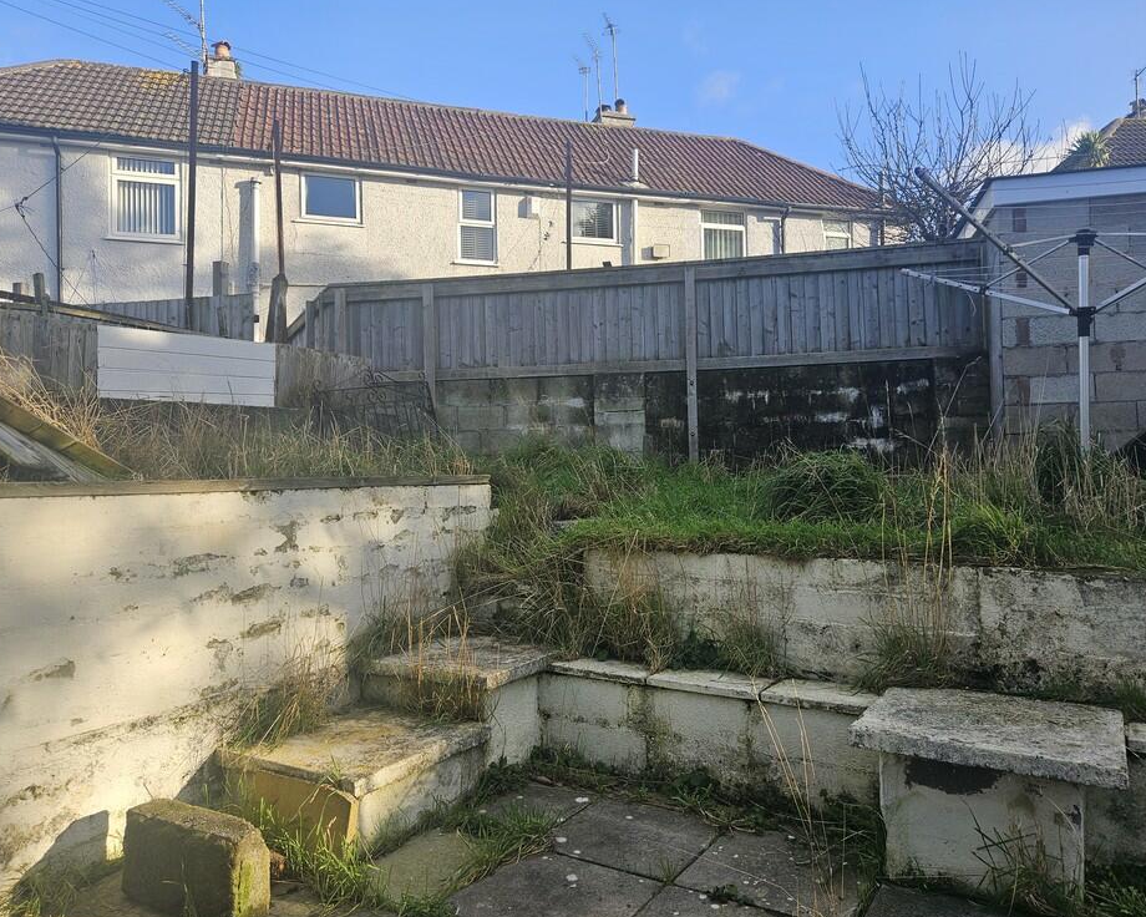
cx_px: 598
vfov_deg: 56.8
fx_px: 848
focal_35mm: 25
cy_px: 446
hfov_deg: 68.1
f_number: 1.8
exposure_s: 1/621
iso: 25
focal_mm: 5.4
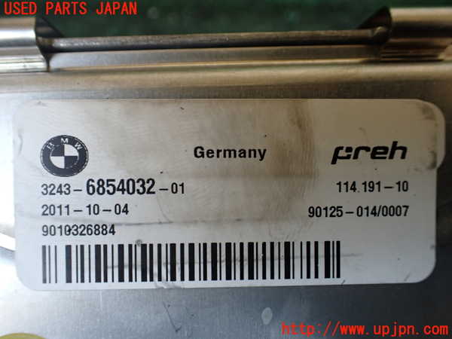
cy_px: 170
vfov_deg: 46.8
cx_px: 226
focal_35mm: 30
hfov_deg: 60.0
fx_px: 392
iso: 250
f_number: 2.3
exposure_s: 1/125
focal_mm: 5.4
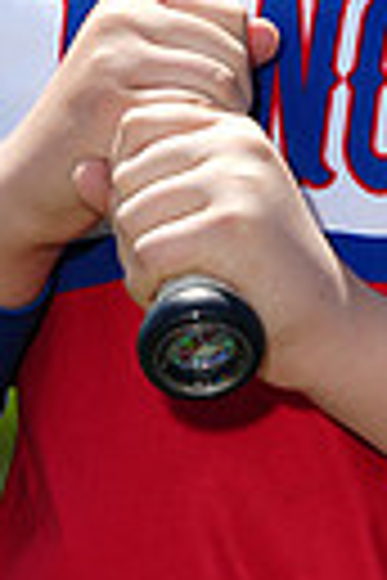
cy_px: -364
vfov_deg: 2.3
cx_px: 434
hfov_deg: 1.5
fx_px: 14495
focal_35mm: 899
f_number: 5
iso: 50
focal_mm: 200
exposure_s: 1/250
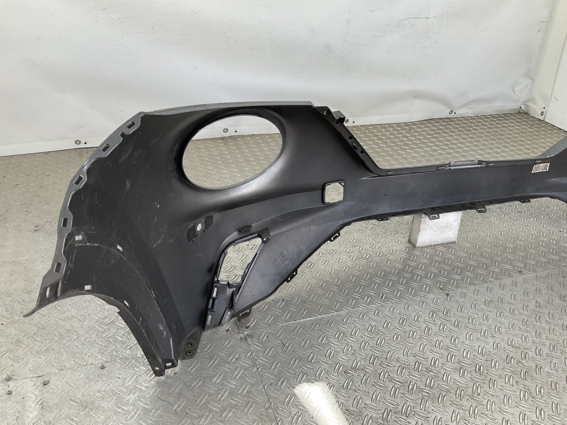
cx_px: 284
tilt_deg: -29.6
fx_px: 475
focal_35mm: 29
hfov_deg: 61.7
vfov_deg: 48.2
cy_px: 212
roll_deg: -9.1
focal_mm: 3
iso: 16
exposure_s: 1/104
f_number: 1.8
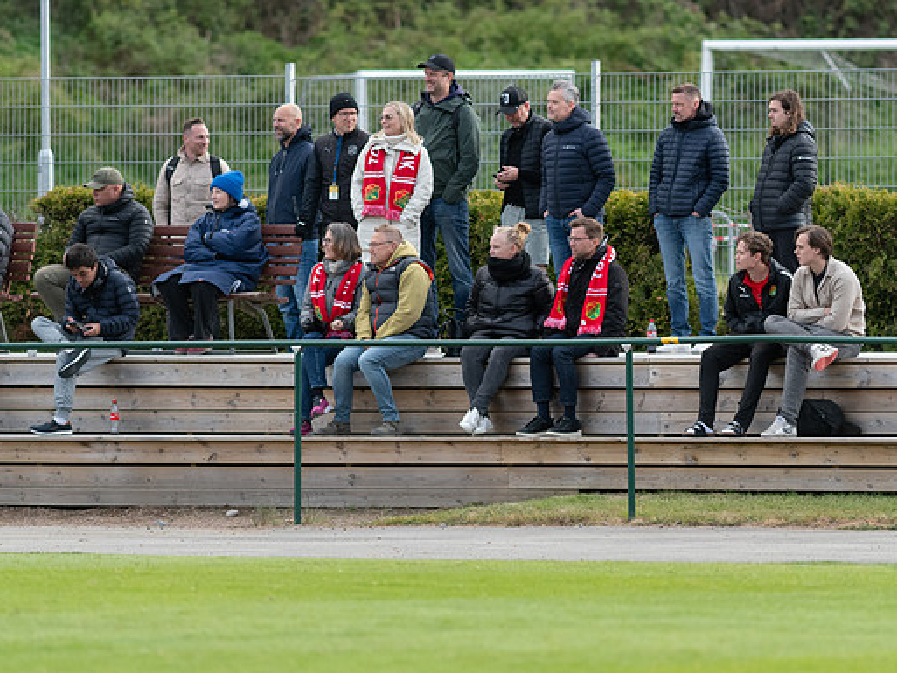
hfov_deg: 3.9
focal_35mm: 509
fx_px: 13193
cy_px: 336
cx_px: 497
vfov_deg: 2.9
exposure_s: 1/2500
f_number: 3.2
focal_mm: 300
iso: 1400
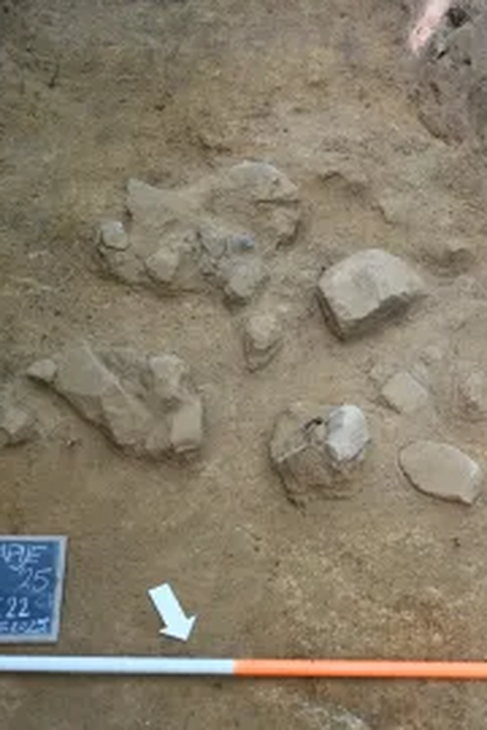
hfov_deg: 28.6
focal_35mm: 47
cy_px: 364
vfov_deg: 41.9
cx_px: 225
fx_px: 954
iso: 500
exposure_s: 1/125
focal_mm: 31
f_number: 2.8
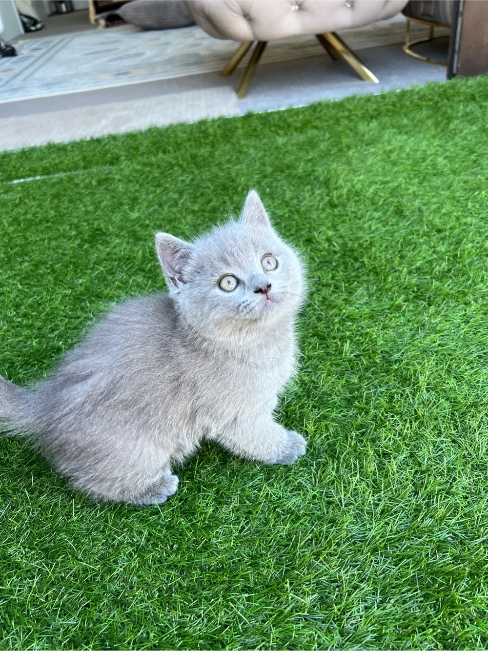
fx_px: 489
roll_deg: +7.6
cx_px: 244
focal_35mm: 26
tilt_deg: -35.5
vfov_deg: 67.3
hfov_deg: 53.0
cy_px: 326
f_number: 1.5
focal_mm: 5.7
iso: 80
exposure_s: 1/121
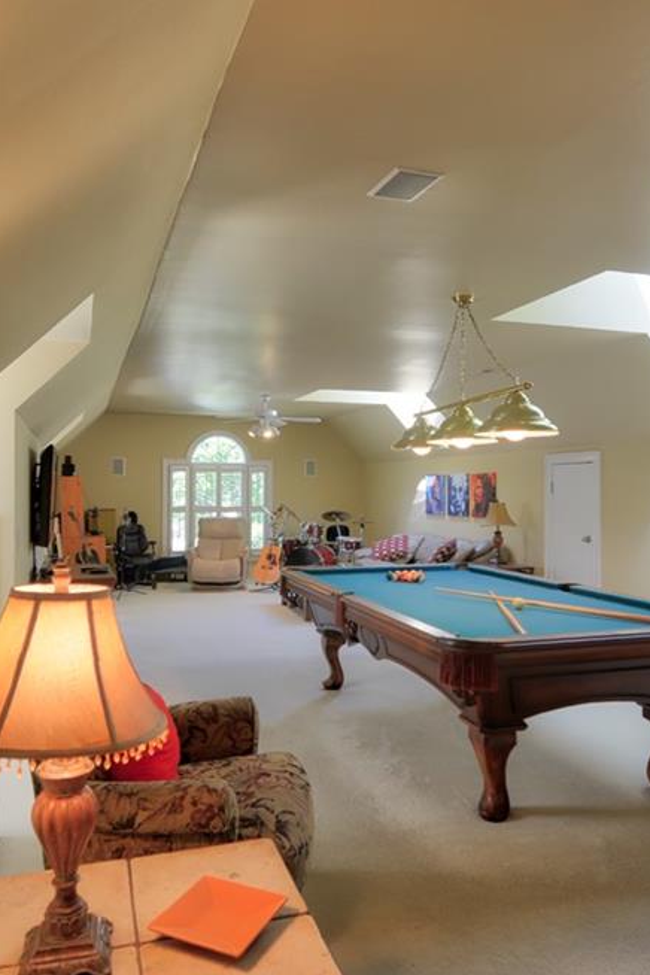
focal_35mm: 26
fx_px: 698
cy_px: 479
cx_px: 331
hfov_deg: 49.9
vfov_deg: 69.8
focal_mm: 11
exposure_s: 1/10
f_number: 5
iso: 100
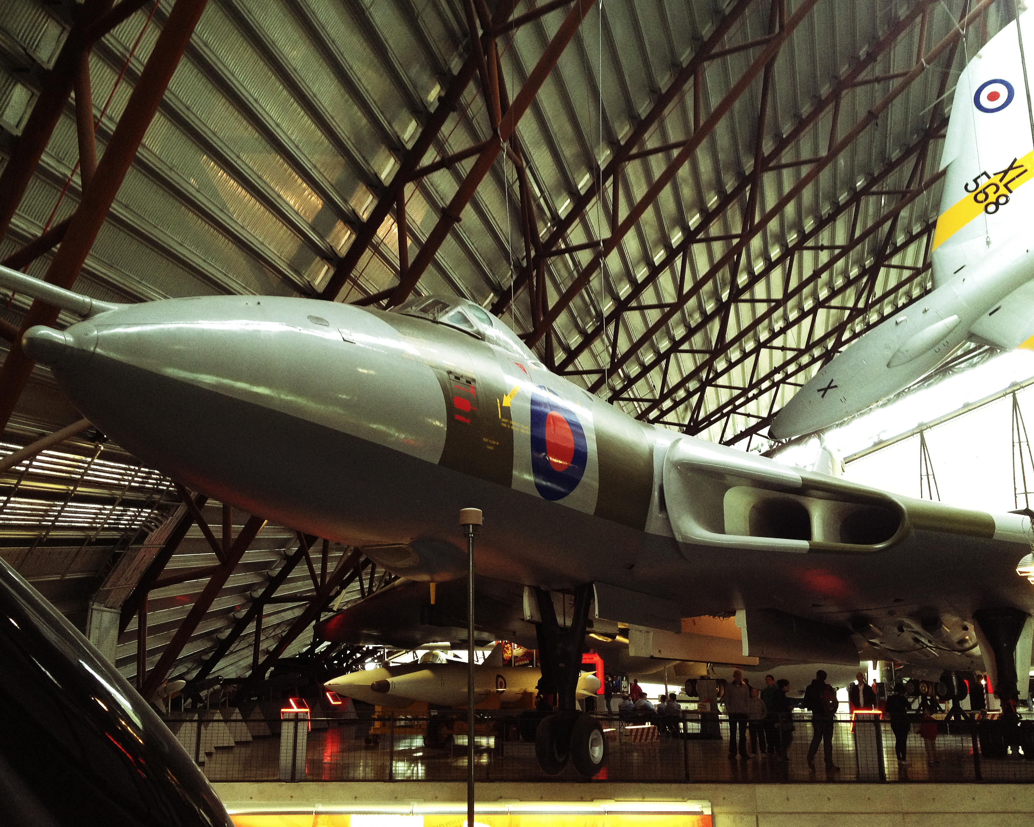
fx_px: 1132
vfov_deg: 40.1
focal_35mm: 37
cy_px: 413
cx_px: 493
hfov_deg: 49.1
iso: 200
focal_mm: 4.28
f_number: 2.4
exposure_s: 1/20
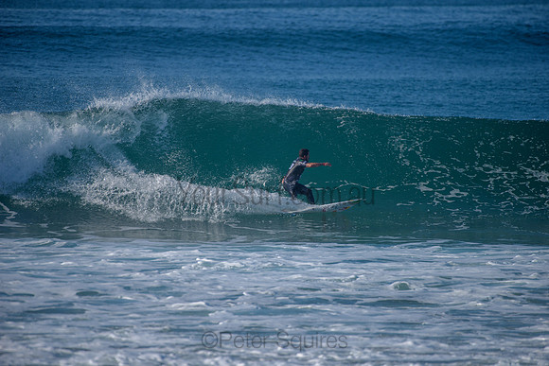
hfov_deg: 4.1
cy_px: 183
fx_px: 7626
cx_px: 274
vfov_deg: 2.8
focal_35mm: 500
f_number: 5.6
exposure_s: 1/2000
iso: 200
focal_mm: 500
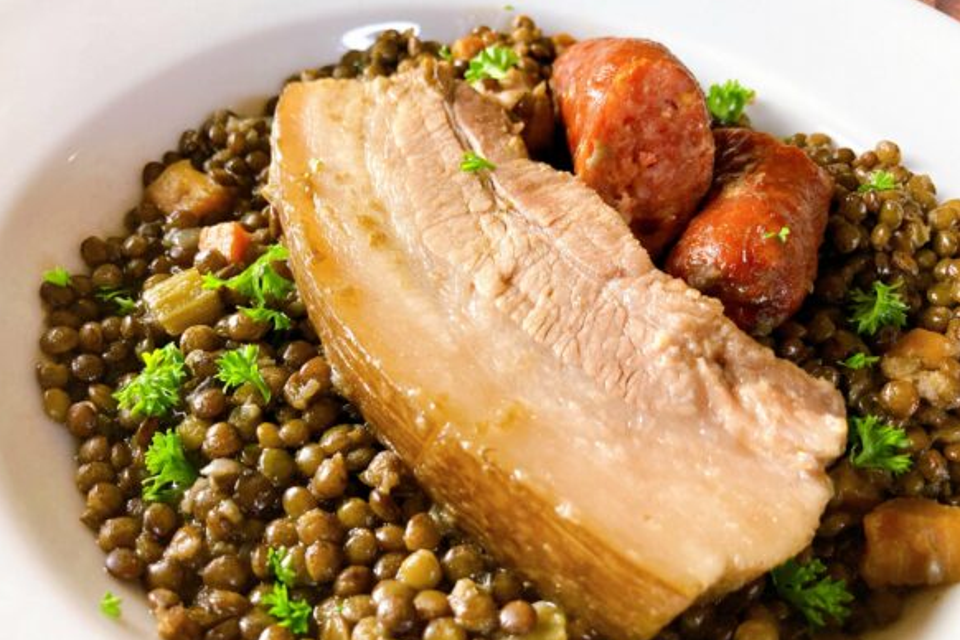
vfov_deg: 43.6
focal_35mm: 30
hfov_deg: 61.9
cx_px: 468
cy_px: 345
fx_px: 800
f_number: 1.8
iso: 160
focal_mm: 3.99
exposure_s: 1/50
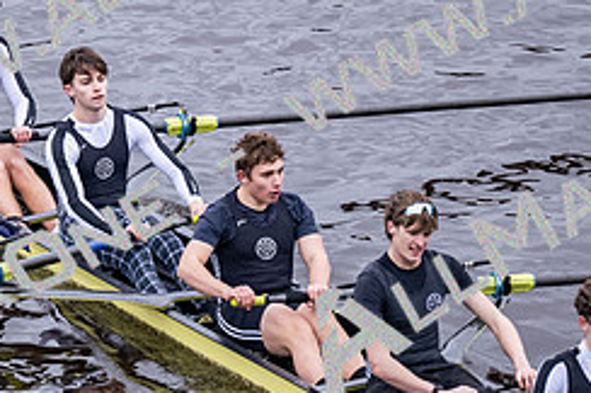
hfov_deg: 2.9
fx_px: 11706
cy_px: 172
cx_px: 107
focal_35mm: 714
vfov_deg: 1.9
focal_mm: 200
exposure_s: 1/2000
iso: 2800
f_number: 2.8
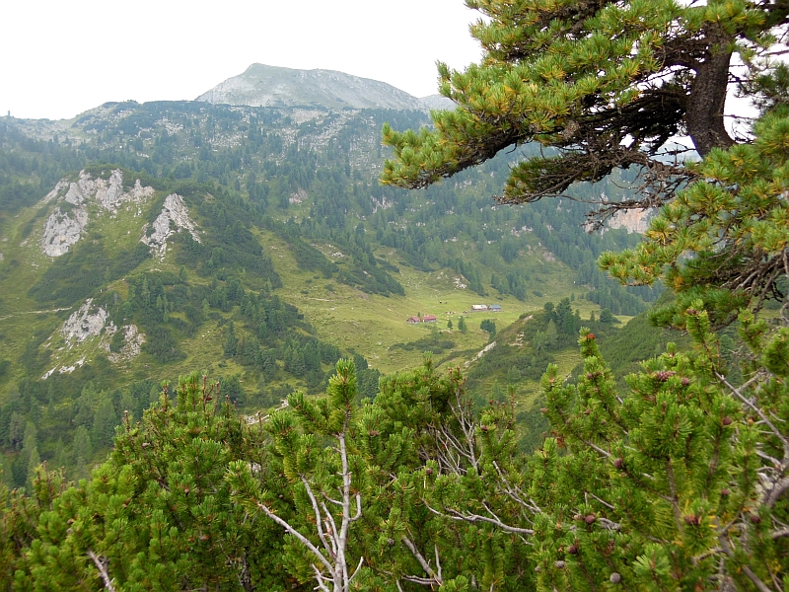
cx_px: 394
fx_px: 1185
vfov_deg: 28.0
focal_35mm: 52
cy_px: 296
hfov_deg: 36.8
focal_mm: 9.3
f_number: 4.7
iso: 125
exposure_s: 1/100
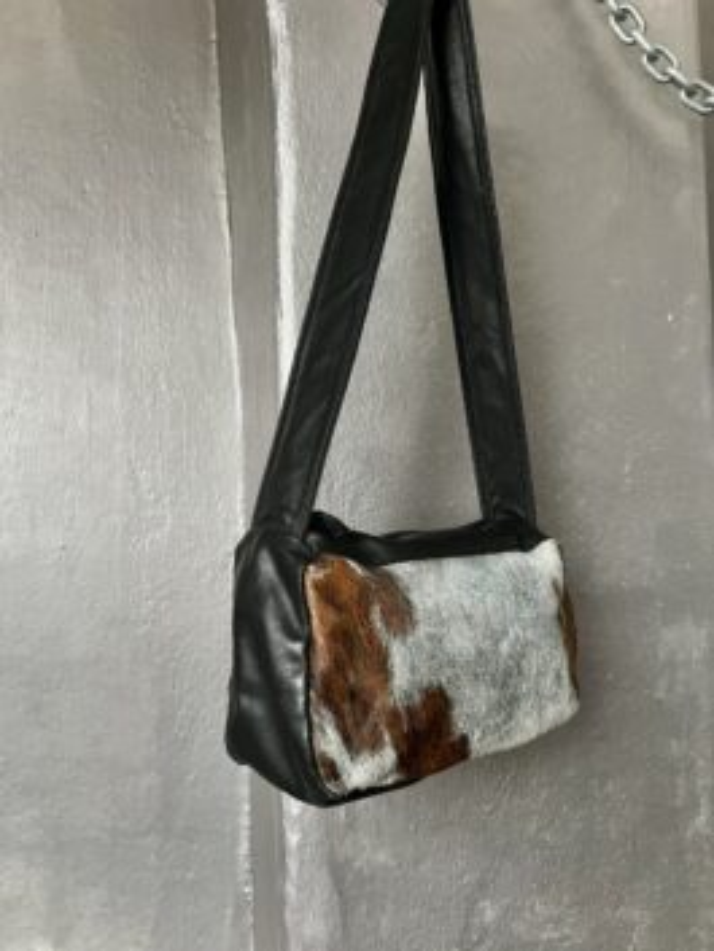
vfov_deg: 67.3
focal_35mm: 26
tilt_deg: +1.9
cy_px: 476
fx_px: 715
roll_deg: -0.3
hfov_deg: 53.1
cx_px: 357
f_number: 1.5
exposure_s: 1/40
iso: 500
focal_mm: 5.7
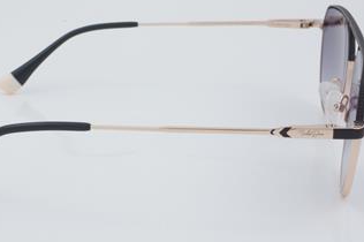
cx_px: 150
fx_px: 960
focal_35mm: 95
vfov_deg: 14.4
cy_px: 107
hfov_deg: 21.5
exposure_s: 1/3
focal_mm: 50
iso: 100
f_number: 32
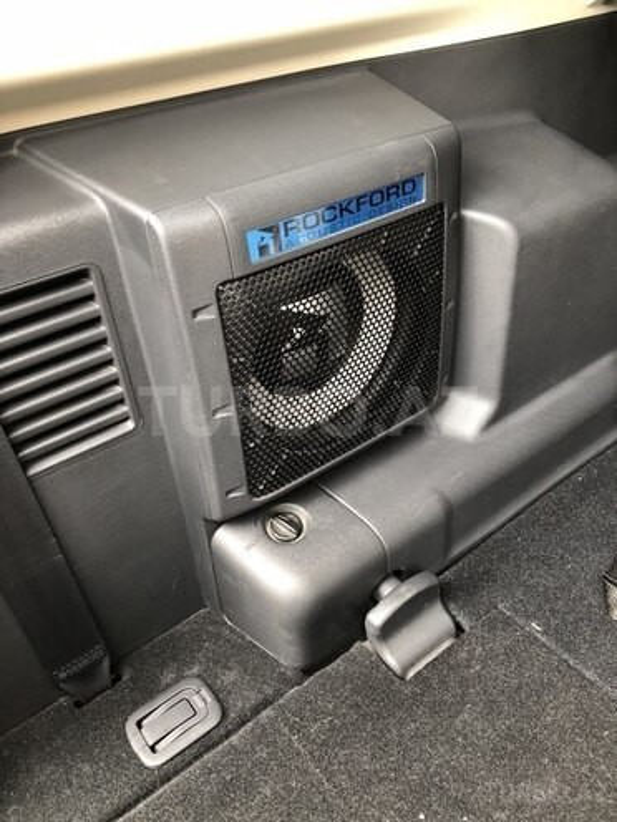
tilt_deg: -33.8
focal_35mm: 29
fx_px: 689
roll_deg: +2.7
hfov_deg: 48.2
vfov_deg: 61.7
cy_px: 411
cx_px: 308
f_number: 1.8
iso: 40
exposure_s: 1/17
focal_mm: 3.99
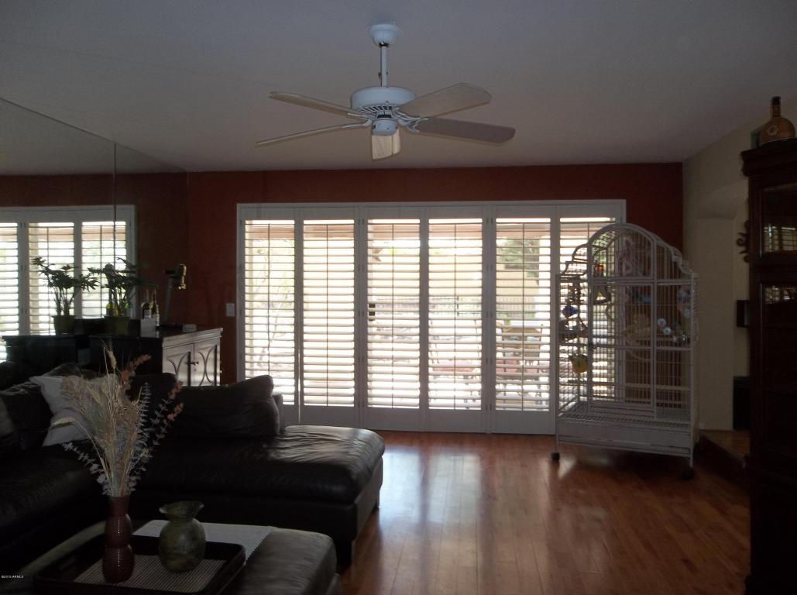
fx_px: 621
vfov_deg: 51.2
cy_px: 298
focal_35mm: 27
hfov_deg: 65.4
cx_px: 398
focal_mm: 4.9
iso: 80
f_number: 3.5
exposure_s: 1/60
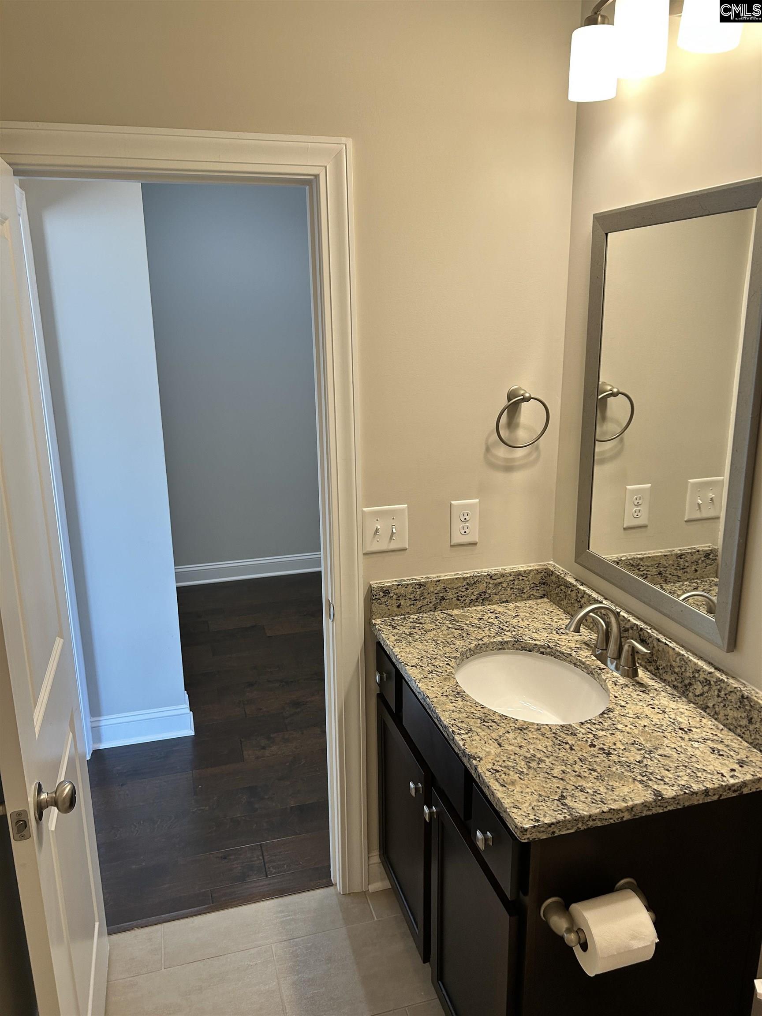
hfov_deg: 53.1
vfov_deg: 67.3
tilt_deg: -13.3
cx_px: 381
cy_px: 508
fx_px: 763
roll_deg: +0.9
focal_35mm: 26
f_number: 1.5
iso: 100
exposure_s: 1/120
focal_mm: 5.7
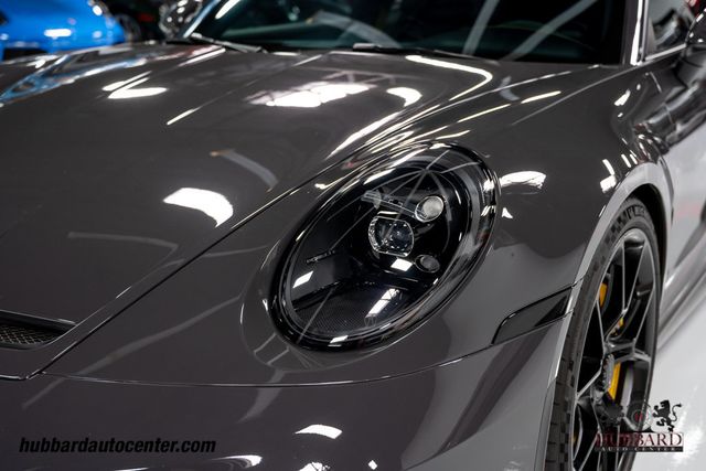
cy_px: 236
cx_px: 353
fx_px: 863
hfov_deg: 44.5
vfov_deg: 30.5
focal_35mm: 44
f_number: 4
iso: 800
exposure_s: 1/60
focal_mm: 44
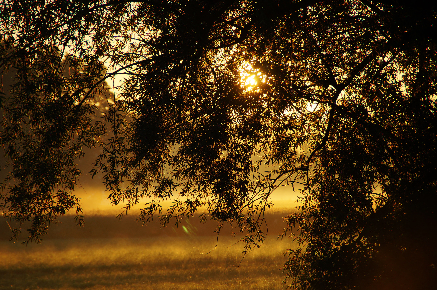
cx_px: 218
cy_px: 145
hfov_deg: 6.9
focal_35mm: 300
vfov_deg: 4.6
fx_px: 3638
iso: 160
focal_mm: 200
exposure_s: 1/320
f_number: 6.3
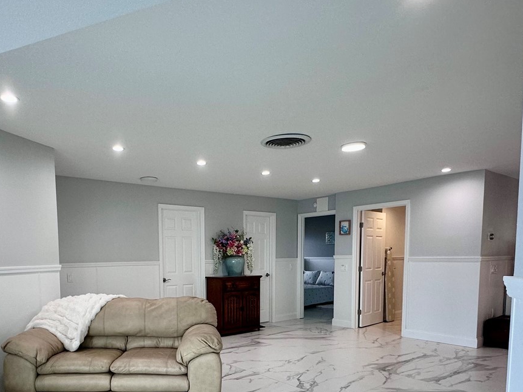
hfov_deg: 66.2
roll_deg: +1.1
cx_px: 191
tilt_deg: -5.3
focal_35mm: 26
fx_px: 393
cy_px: 291
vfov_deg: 51.0
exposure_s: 1/120
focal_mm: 2.22
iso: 125
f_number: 2.2
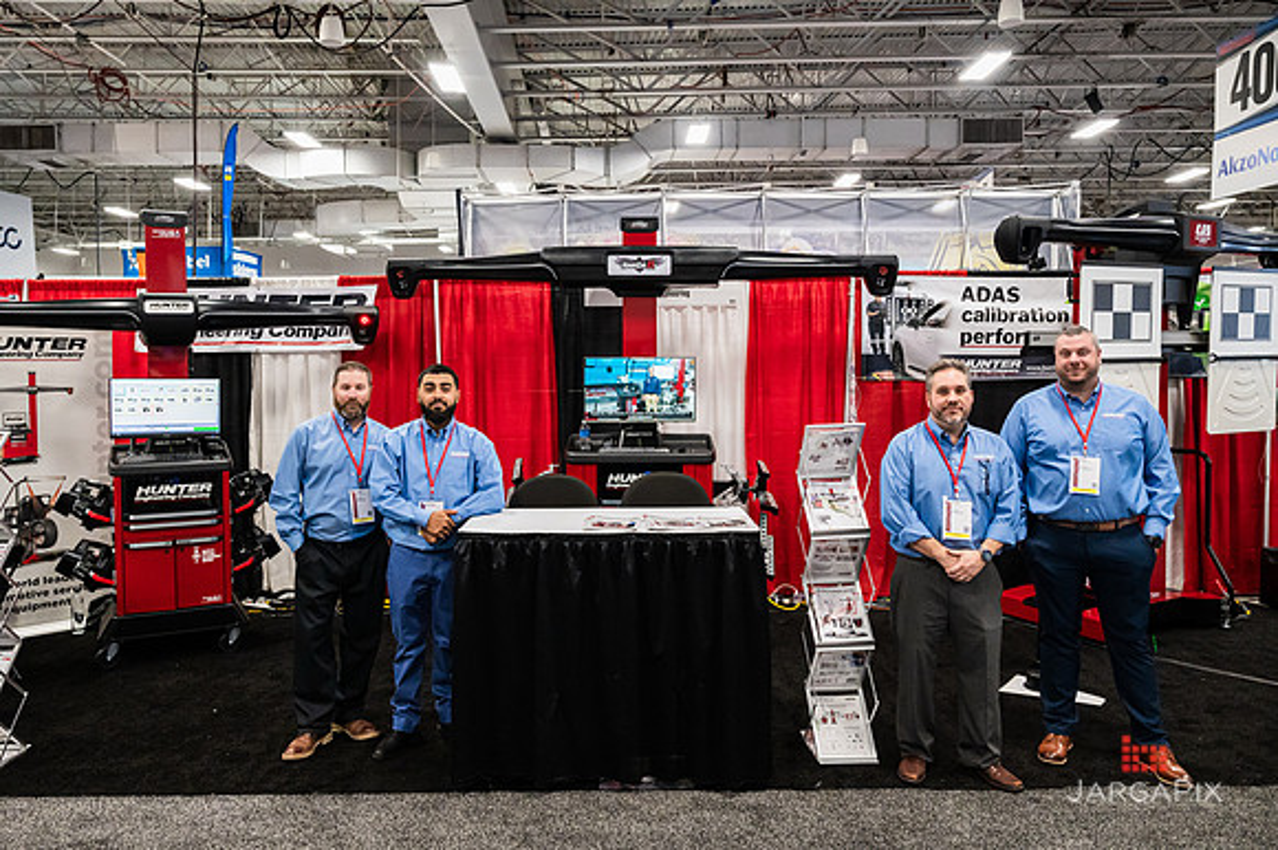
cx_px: 605
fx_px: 911
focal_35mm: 26
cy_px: 403
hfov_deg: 70.0
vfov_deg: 50.0
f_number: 4
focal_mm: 24
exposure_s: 1/320
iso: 5000
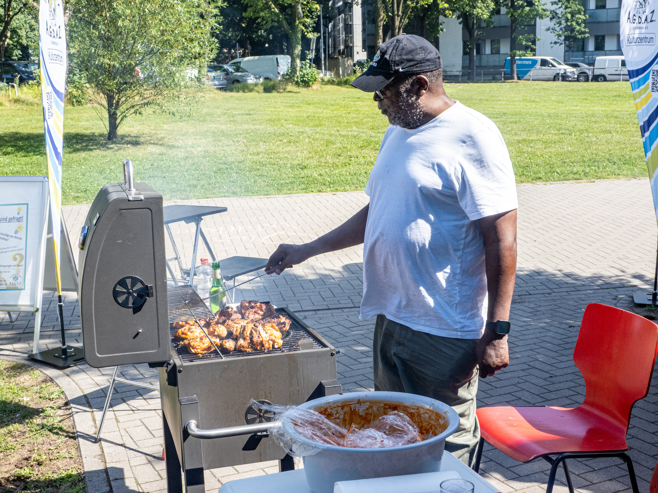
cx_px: 329
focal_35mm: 46
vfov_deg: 31.5
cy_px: 246
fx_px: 874
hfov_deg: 41.2
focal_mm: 23
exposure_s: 1/320
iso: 640
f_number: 11
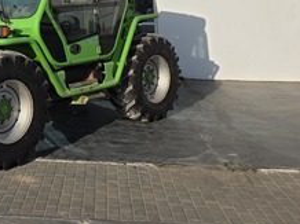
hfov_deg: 30.4
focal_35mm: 58
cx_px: -16
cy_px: -47
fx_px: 502
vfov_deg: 23.0
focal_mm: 6.3
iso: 80
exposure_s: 1/7944
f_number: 1.7
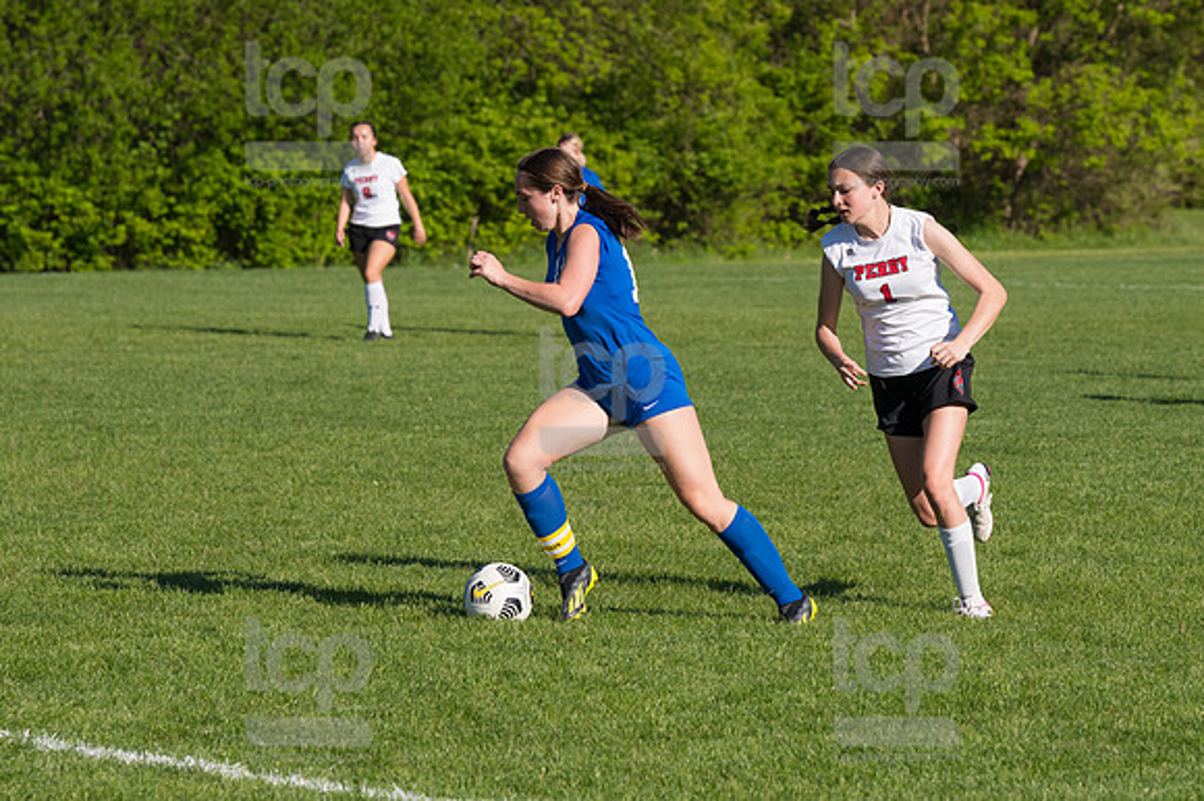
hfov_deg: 10.2
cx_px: 602
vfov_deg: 6.8
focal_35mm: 202
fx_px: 6752
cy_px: 400
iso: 250
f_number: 5.6
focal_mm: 135
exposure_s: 1/1600
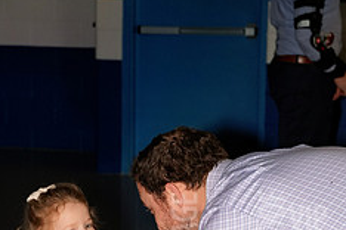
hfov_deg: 14.2
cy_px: 326
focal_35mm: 144
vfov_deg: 9.3
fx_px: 1384
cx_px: 146
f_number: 5.6
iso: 800
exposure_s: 1/200
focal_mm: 50
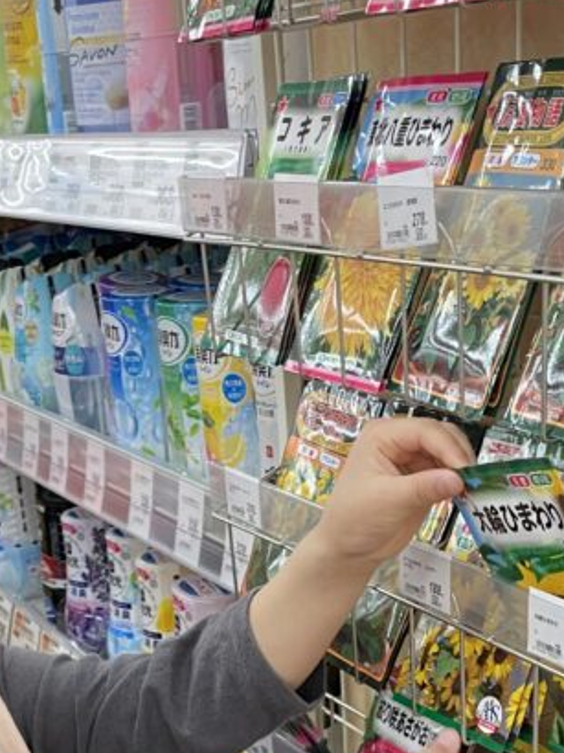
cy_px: 861
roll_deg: +8.0
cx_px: 158
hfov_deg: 22.4
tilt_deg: -28.3
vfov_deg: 27.0
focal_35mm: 65
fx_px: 1414
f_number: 1.6
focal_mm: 4.2
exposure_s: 1/60
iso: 100
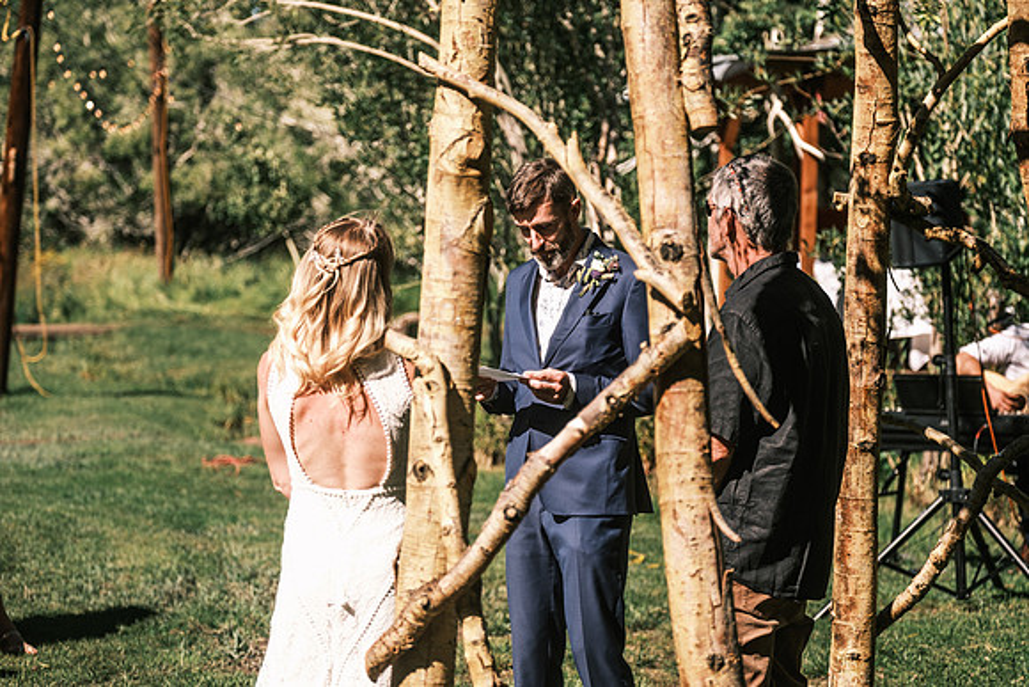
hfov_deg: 18.3
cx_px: 514
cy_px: 344
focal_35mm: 112
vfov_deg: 12.2
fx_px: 3202
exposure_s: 1/1800
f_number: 2.8
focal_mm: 74.4
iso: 160
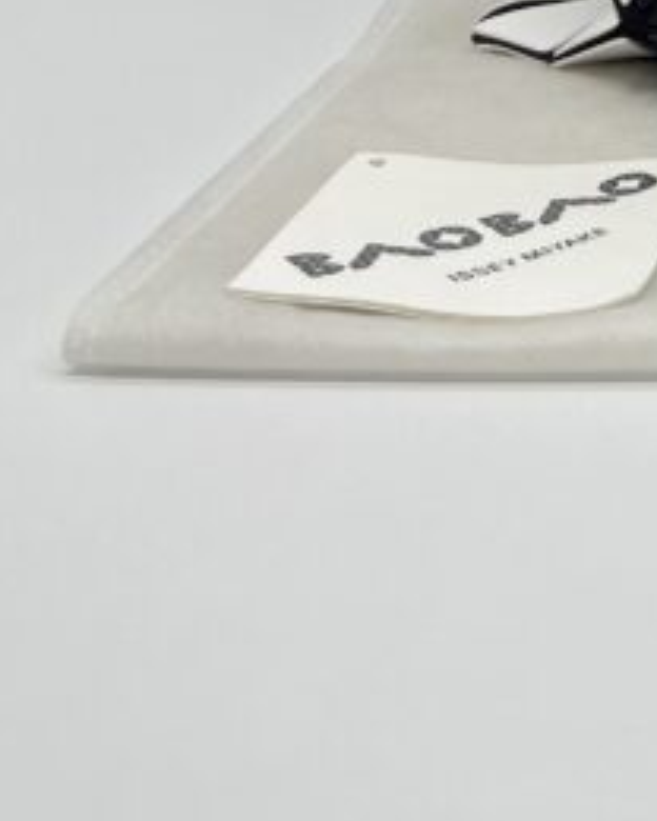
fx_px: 2431
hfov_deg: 14.0
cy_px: -695
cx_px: 1102
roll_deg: +1.0
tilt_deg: -2.4
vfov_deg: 16.0
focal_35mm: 100
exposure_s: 1/165
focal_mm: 5.7
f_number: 1.5
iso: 40
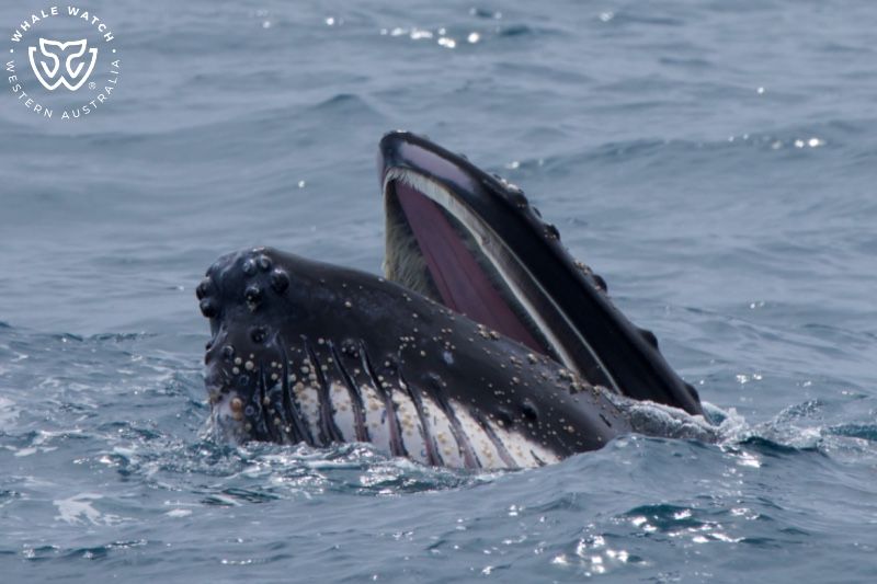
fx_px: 14613
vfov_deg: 2.3
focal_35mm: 600
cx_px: 438
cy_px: 292
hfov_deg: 3.4
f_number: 8
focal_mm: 600
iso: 800
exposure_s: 1/3200
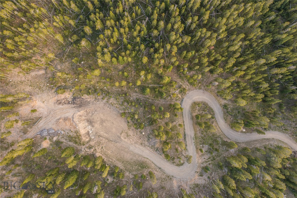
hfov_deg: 65.5
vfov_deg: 46.4
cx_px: 148
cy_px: 99
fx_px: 231
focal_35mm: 28
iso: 100
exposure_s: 1/10
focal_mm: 10.26
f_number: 5.6
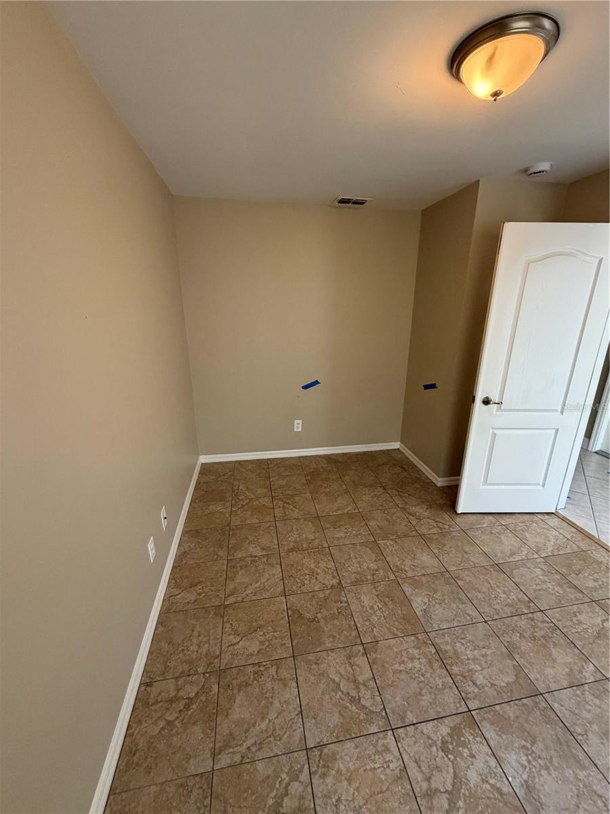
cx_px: 305
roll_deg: -0.4
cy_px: 407
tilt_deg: -16.5
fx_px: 329
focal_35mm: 14
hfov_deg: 85.7
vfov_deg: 102.1
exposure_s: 1/120
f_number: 2.2
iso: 320
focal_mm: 2.22
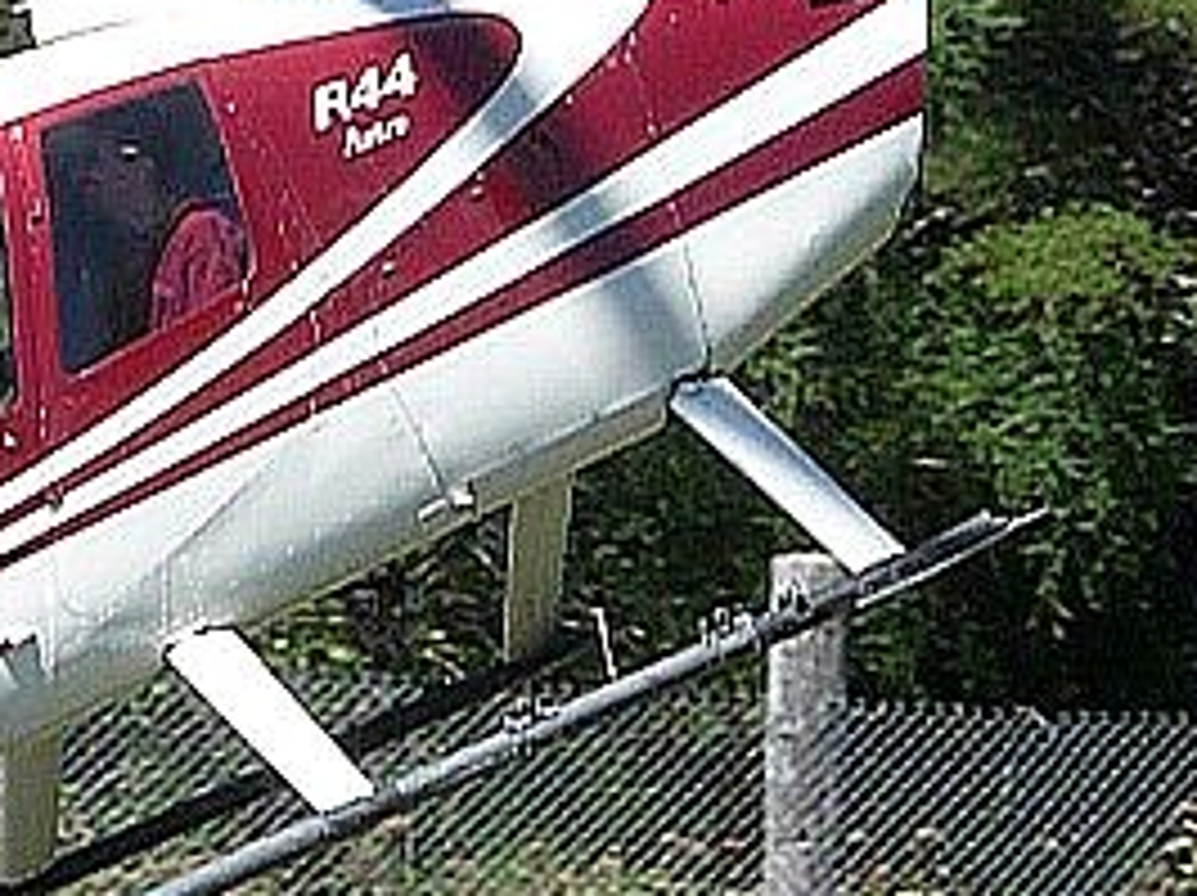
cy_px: 203
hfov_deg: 6.9
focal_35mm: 289
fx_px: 9984
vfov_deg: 5.1
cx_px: 742
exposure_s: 1/400
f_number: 11
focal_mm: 16.3
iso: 500
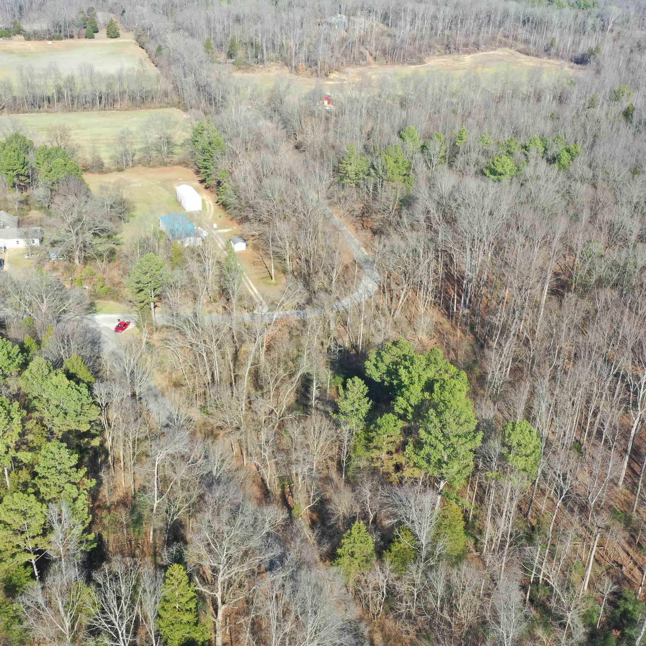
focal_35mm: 36
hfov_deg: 45.9
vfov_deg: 46.0
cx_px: 280
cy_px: 323
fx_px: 760
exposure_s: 1/100
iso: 100
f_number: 8
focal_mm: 10.26
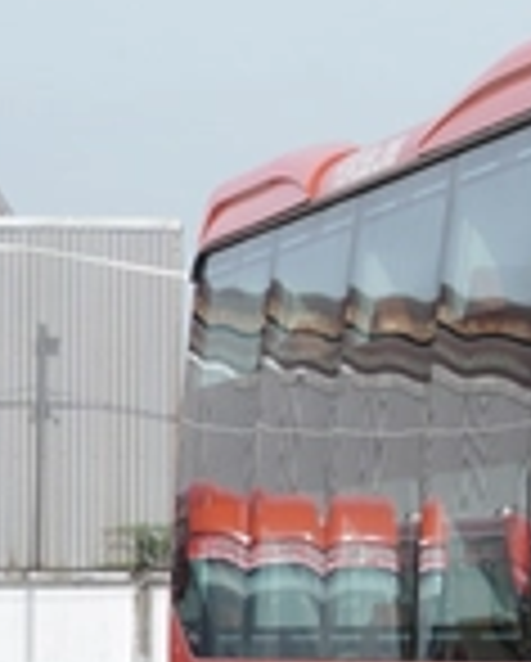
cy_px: 430
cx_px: 1278
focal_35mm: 312
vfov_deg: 6.2
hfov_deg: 4.8
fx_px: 6116
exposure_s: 1/1000
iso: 320
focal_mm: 49
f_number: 7.1
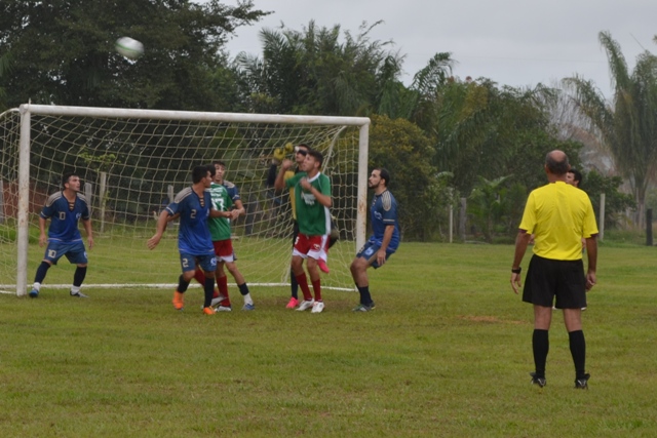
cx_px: 328
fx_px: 1506
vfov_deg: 16.6
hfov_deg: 24.6
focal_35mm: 82
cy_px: 219
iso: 100
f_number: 5.6
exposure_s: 1/80
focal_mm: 55
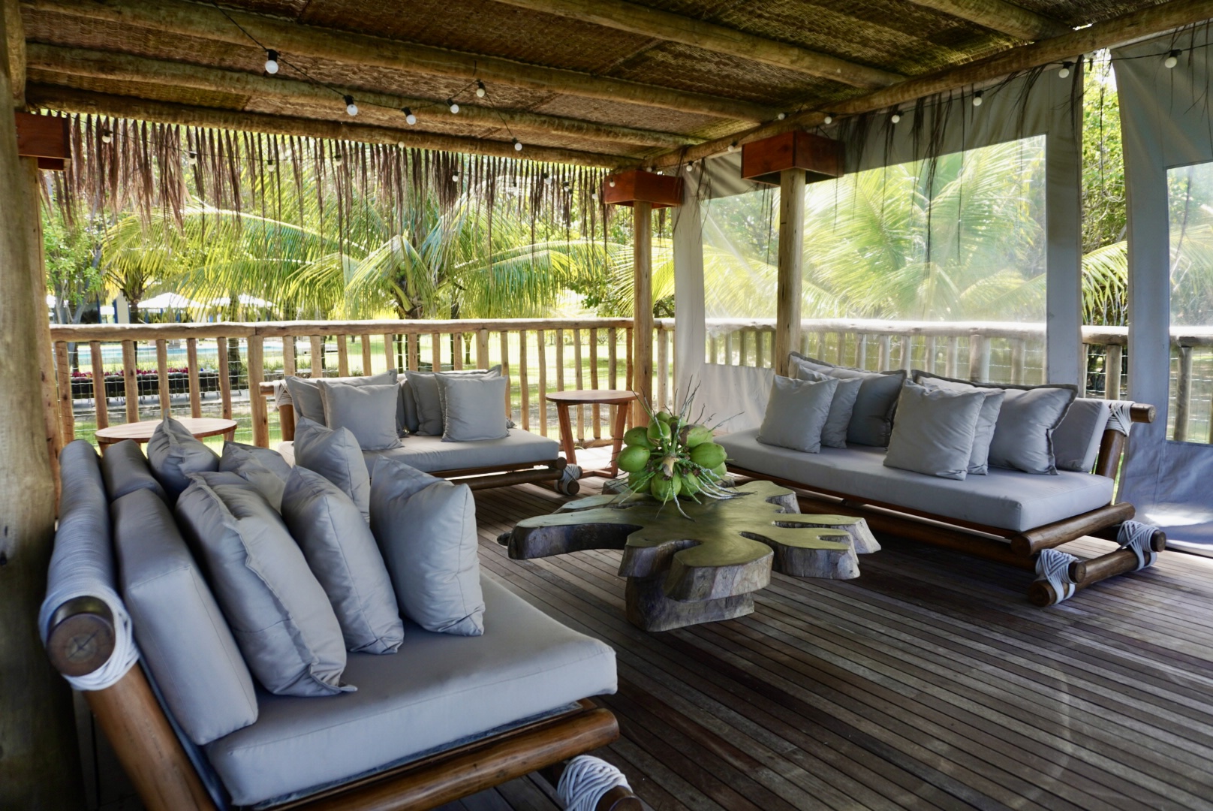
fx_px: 809
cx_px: 606
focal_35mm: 24
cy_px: 406
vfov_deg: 53.2
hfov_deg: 73.7
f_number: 4.5
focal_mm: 16
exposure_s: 1/125
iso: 160
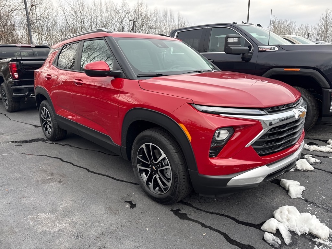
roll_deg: +0.7
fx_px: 230
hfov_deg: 71.6
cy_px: 124
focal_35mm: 24
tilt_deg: -15.1
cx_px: 166
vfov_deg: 56.8
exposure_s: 1/805
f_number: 1.78
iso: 100
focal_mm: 6.76
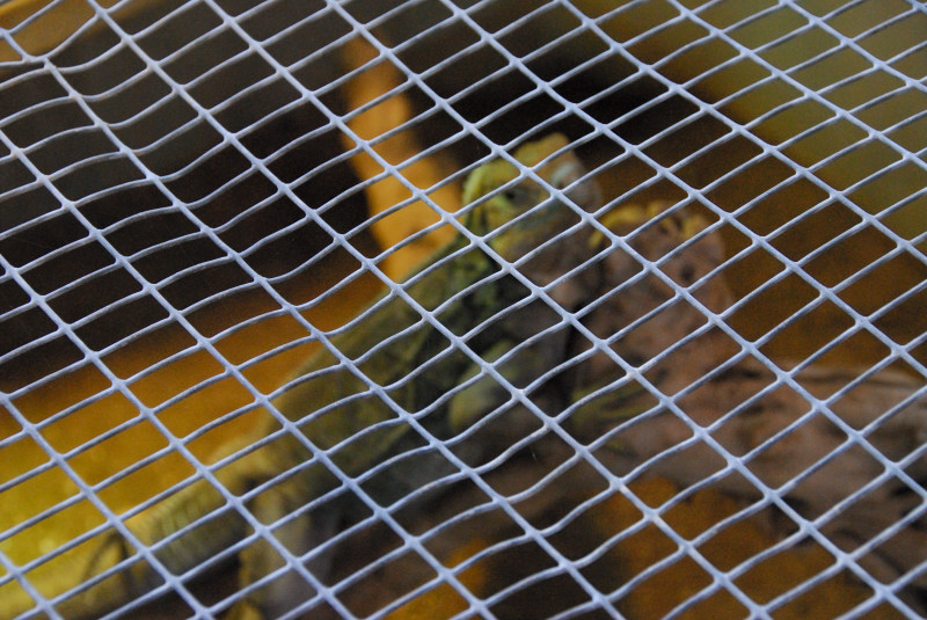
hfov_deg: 16.6
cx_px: 464
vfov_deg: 11.2
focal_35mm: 123
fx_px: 3170
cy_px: 310
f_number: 8
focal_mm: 82
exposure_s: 1/45
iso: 1600
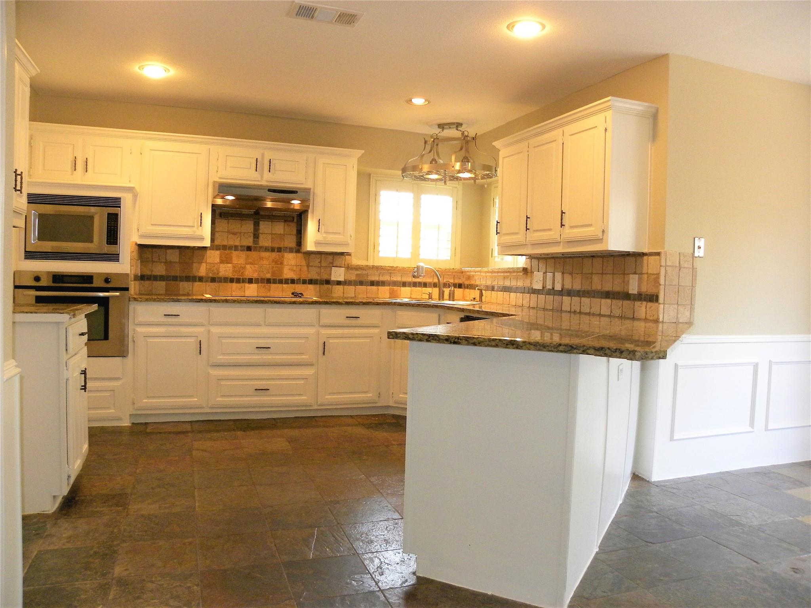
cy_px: 304
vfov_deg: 53.1
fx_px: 609
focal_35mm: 26
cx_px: 406
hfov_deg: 67.3
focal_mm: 4.6
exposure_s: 1/69.5
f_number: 2.8
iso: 248
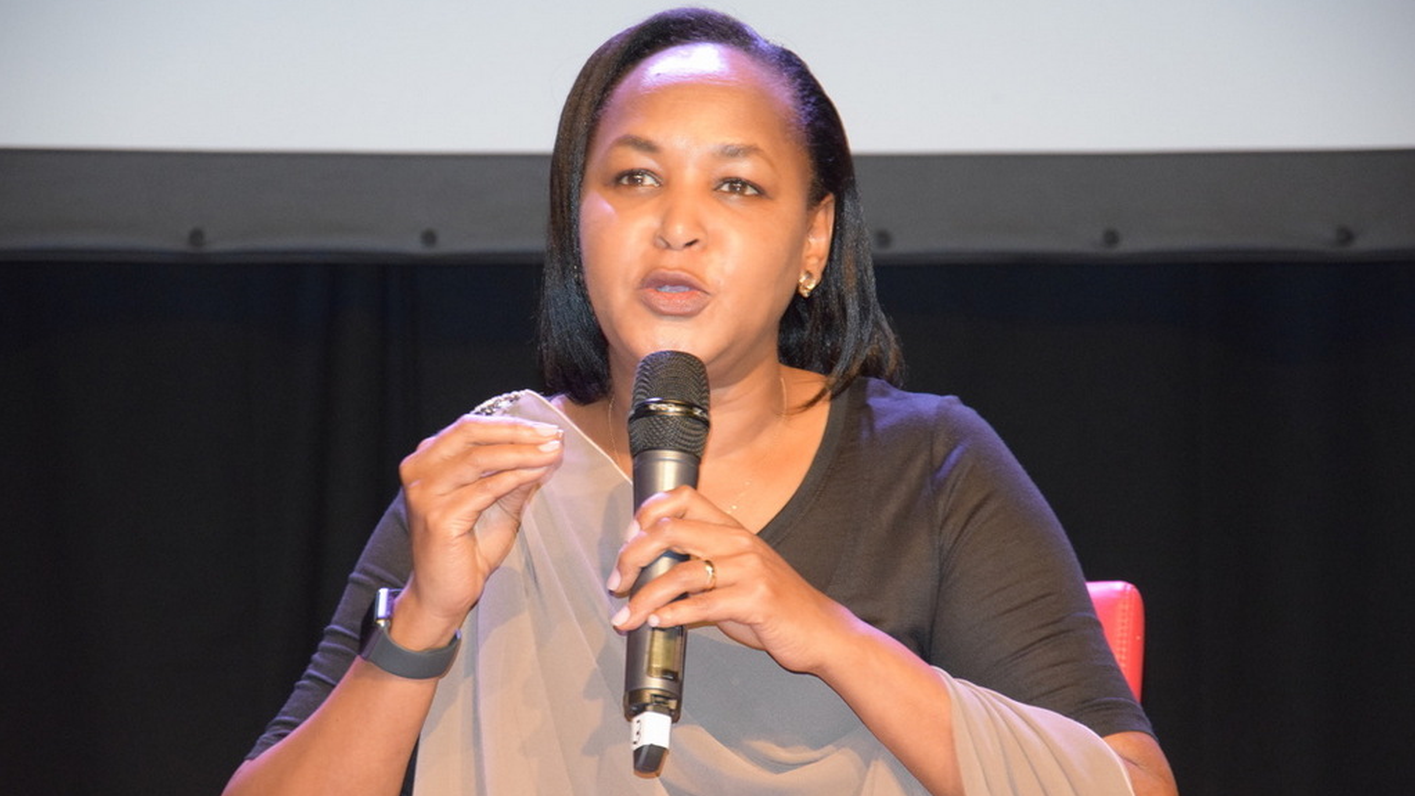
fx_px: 6211
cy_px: 442
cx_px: 708
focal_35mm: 166
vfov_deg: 7.3
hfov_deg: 13.0
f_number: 5.6
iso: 3200
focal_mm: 105
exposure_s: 1/60
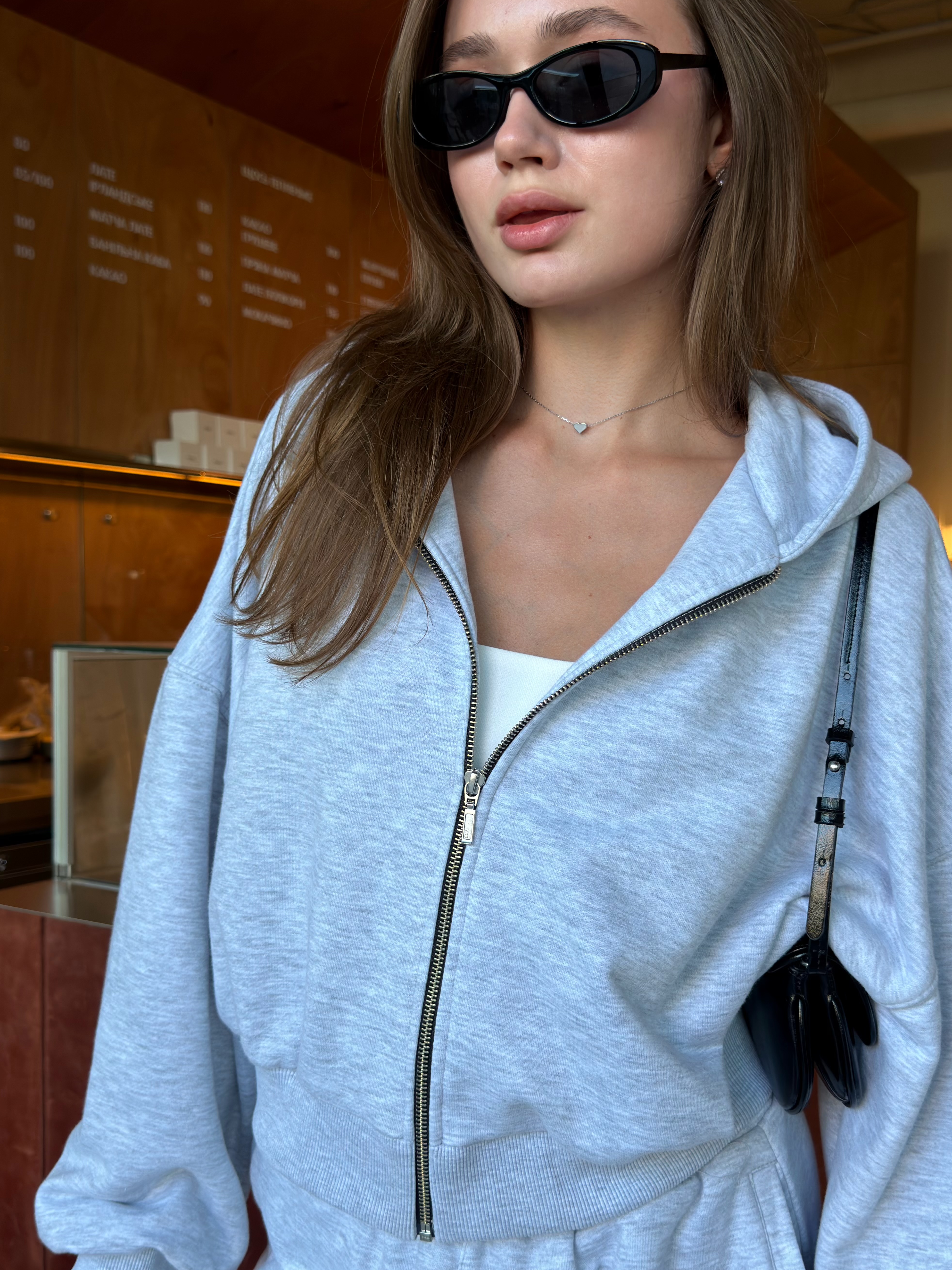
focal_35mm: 37
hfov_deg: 38.6
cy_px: 693
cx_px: 520
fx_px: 1357
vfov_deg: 50.1
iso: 50
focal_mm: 6.76
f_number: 1.78
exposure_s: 1/100
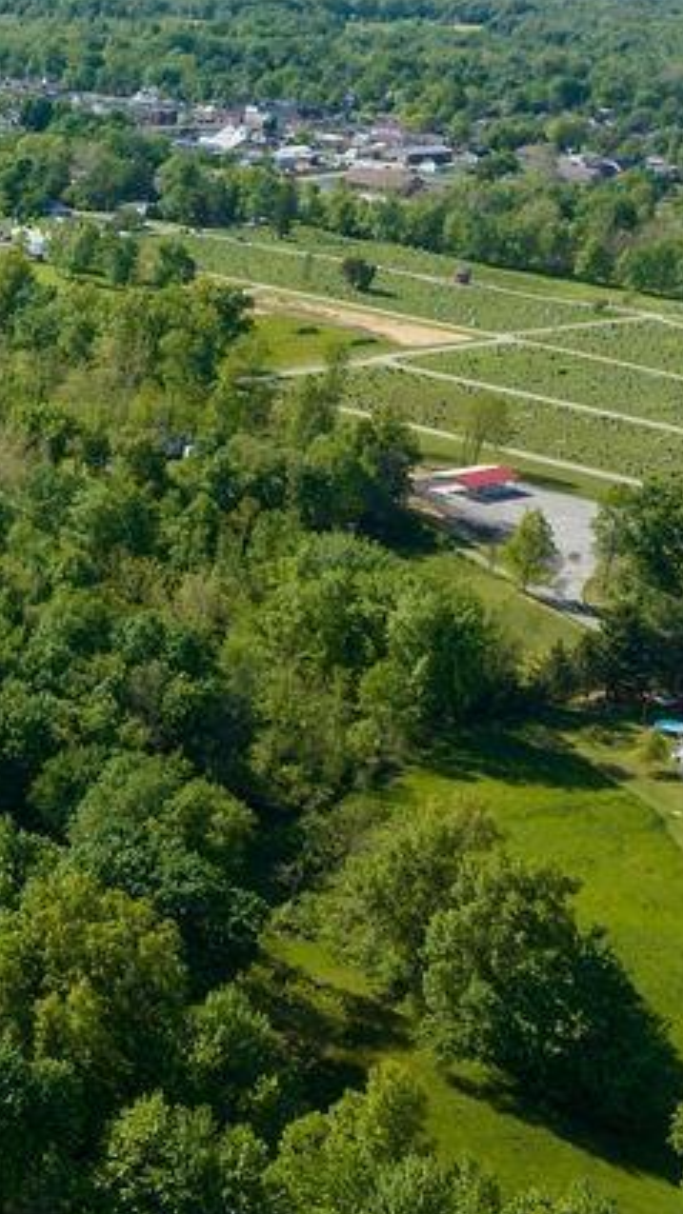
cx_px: -572
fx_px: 2029
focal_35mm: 63
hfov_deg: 16.0
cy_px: 784
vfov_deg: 33.1
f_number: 2.8
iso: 180
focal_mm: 12.29
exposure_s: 1/640
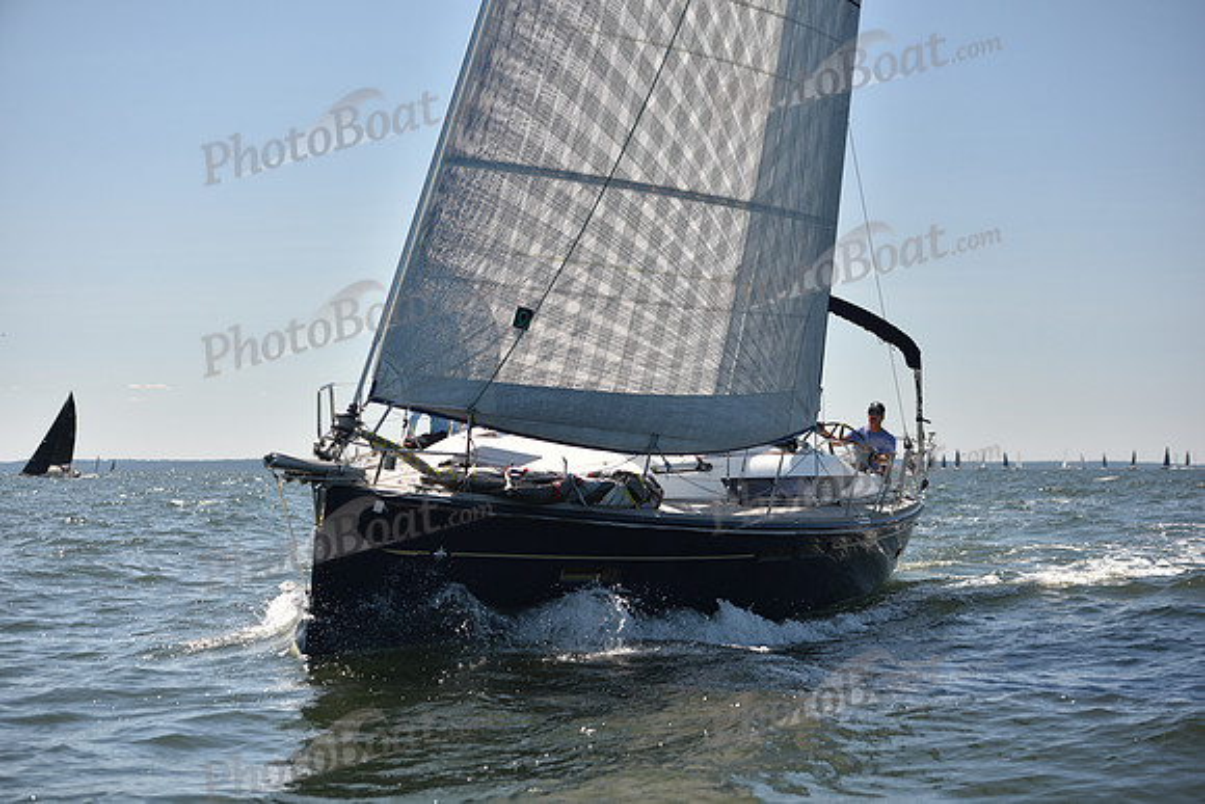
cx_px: 602
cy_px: 402
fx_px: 2343
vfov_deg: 19.5
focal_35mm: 70
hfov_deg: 28.8
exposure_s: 1/1250
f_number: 3.5
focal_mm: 70
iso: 250
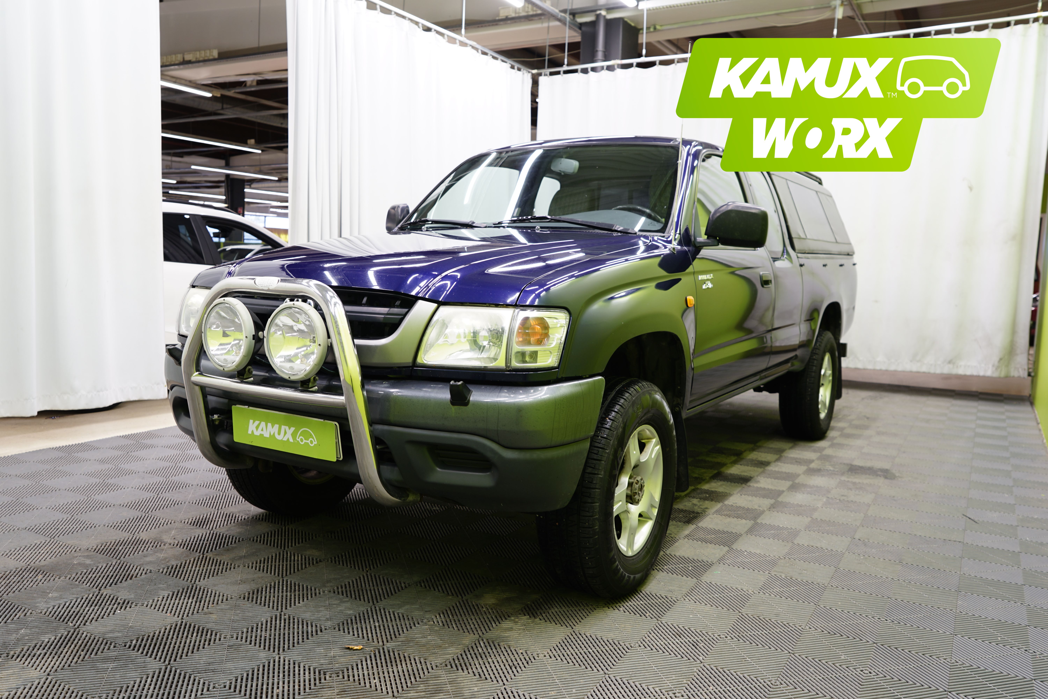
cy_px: 350
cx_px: 524
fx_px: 786
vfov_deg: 47.9
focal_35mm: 27
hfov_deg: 67.4
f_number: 4.5
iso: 100
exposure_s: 1/8
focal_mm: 27
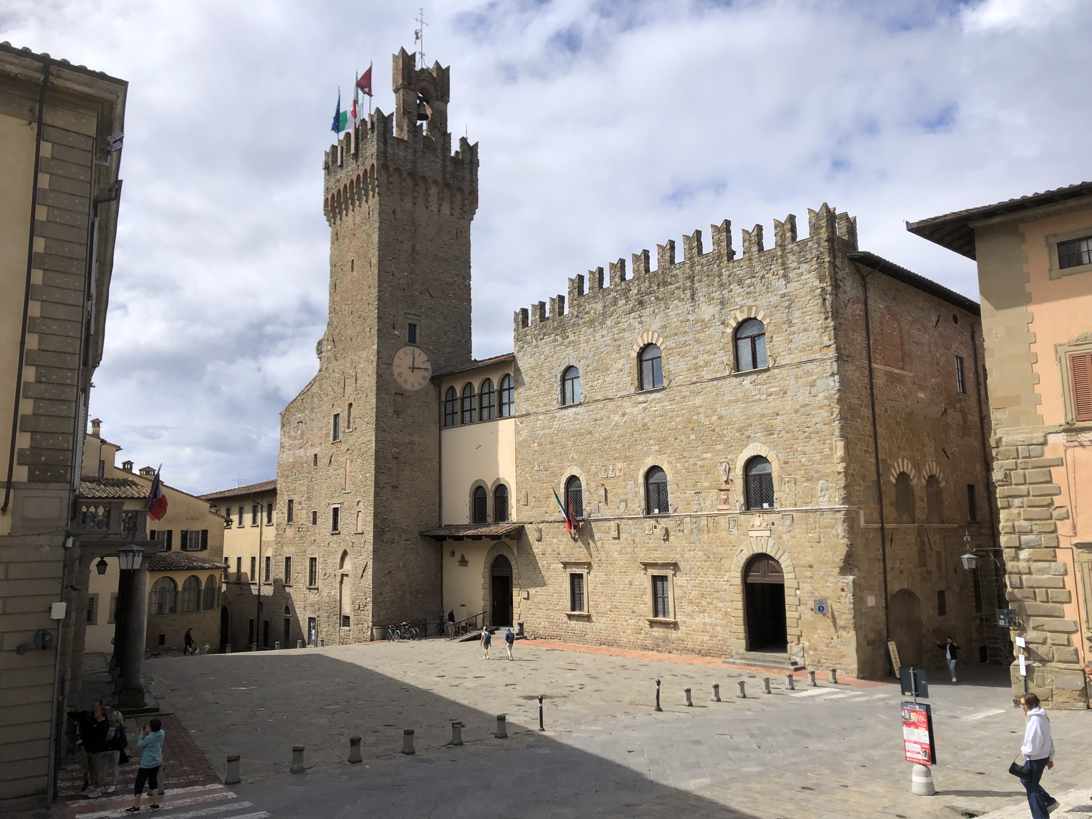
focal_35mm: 28
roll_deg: +1.9
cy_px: 410
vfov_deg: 49.7
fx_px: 883
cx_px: 546
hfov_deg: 63.4
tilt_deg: +8.1
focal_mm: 4
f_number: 1.8
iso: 20
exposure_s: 1/3040
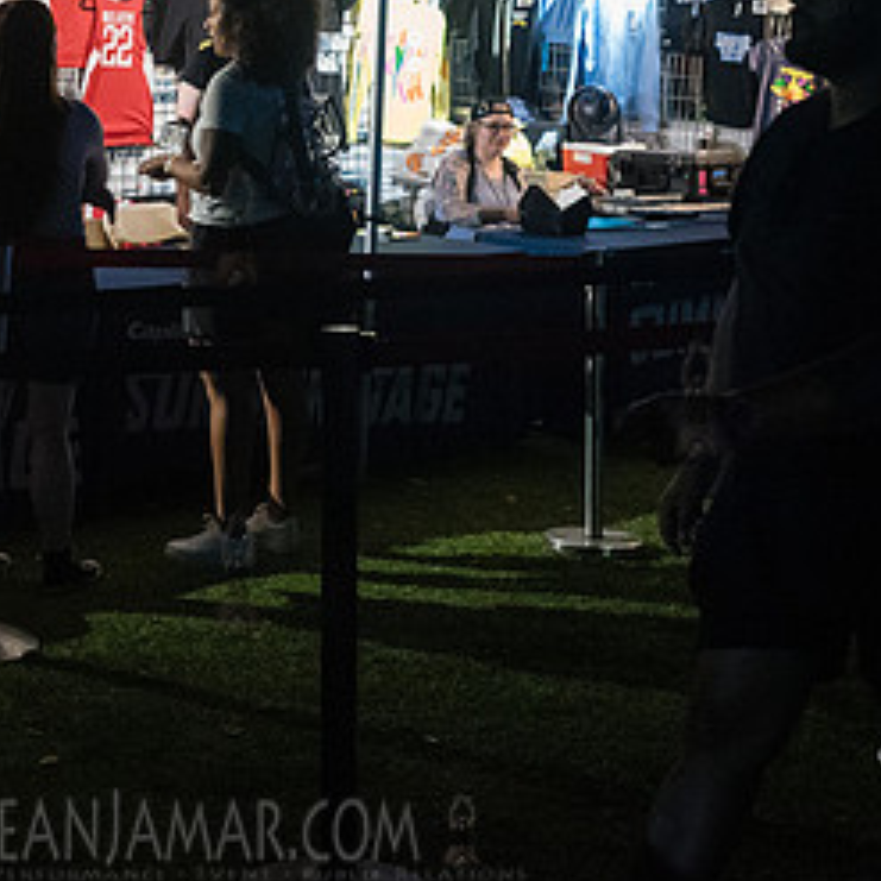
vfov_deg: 24.4
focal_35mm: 70
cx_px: 235
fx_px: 2016
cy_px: 223
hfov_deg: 24.4
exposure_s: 1/160
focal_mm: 35
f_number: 3.2
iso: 8000
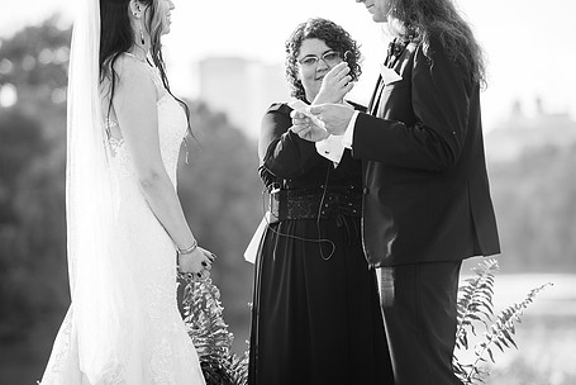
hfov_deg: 8.1
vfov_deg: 5.4
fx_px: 4082
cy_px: 142
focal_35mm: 255
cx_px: 286
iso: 125
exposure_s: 1/250
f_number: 4
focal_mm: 200
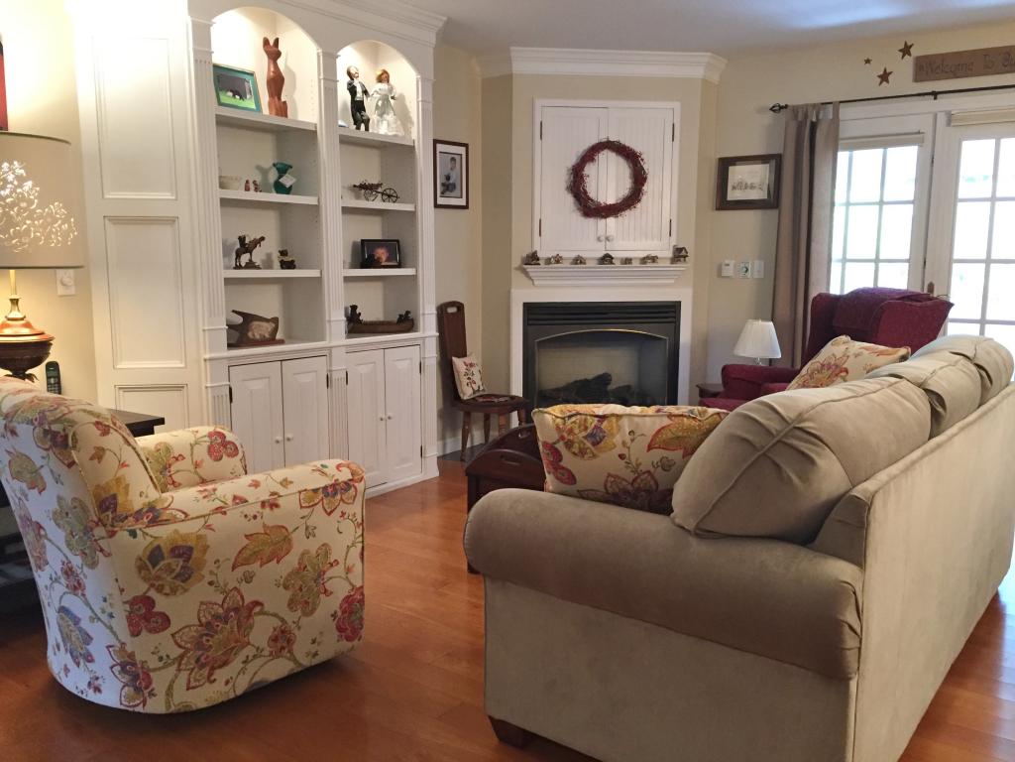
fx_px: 850
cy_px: 381
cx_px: 508
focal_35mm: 29
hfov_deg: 61.7
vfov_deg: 48.2
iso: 200
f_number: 2.2
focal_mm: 4.15
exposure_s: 1/30
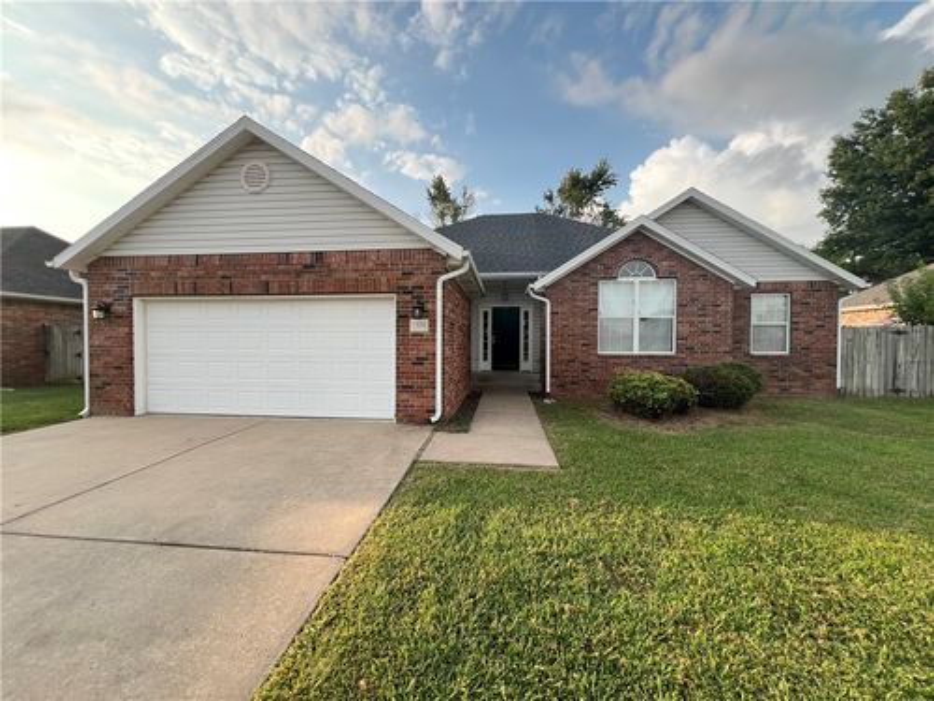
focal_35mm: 13
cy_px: 350
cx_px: 467
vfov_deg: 89.9
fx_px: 351
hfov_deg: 106.2
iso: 32
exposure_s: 1/334
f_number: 1.8
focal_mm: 1.57
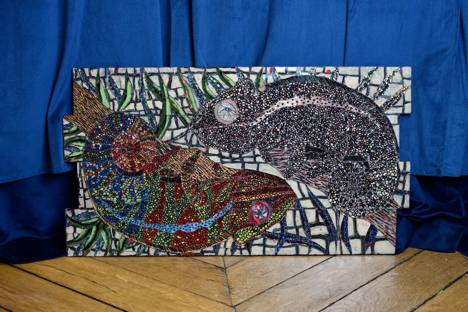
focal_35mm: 50
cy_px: 156
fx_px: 650
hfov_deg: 39.6
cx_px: 234
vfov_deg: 27.0
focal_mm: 50
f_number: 3.2
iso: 800
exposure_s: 1/100
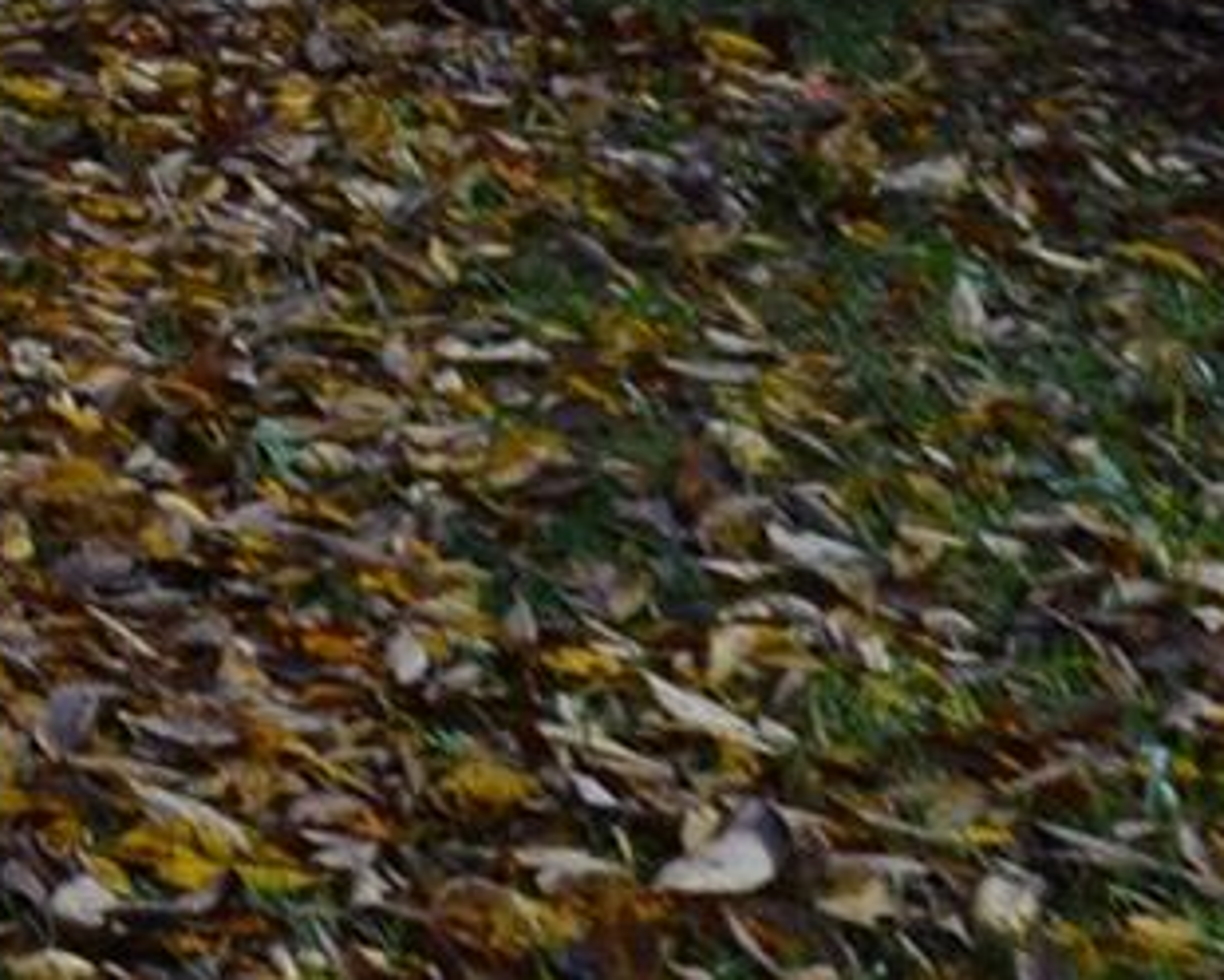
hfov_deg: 12.7
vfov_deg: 13.7
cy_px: -1061
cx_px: -2081
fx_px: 3369
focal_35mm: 93
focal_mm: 10
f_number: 5.6
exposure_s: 1/125
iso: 220
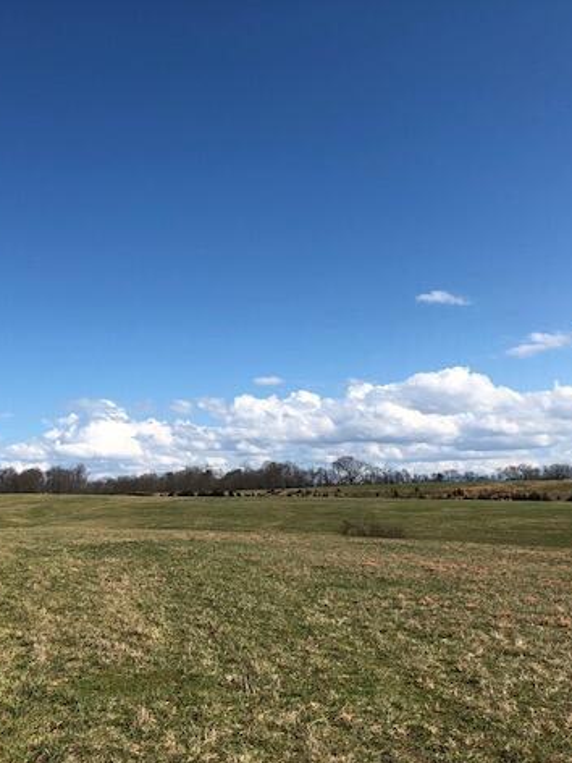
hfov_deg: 37.5
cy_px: 385
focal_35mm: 38
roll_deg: +2.0
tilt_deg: +8.6
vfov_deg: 49.0
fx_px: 837
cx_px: 208
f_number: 1.8
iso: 20
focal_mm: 3.99
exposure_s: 1/2667
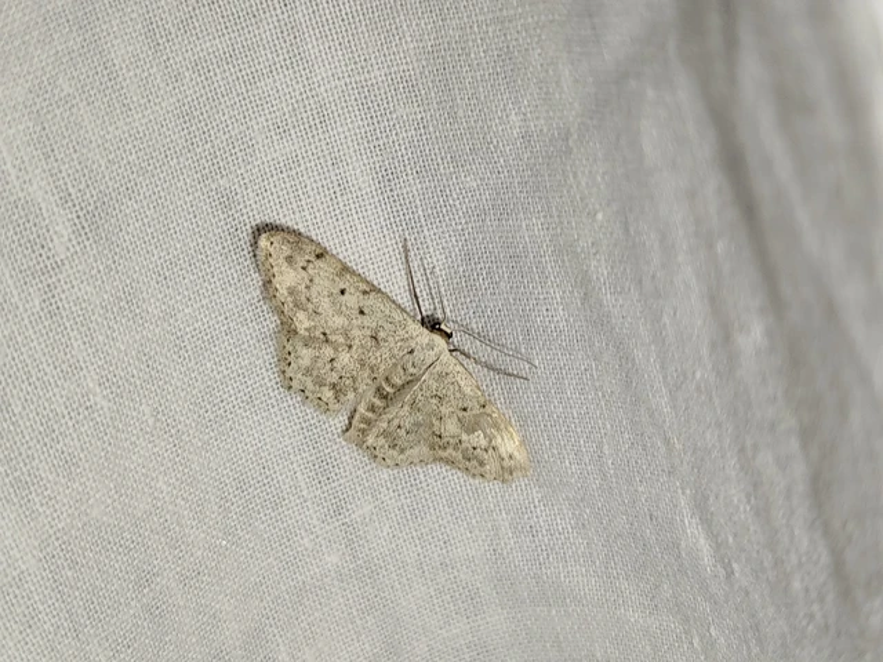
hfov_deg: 31.2
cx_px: 442
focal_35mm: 62
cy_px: 331
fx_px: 1582
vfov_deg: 23.7
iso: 64
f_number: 1.7
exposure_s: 1/50
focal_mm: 5.31
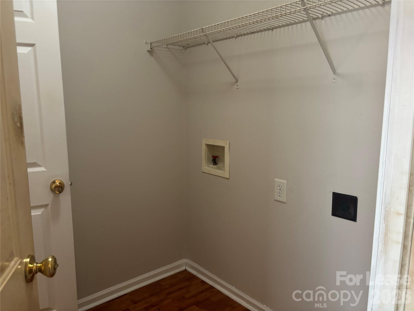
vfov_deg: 53.1
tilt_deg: -7.8
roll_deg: +0.0
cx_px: 207
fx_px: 311
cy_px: 156
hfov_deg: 67.3
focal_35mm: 26
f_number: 1.6
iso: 200
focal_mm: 5.96
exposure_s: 1/60
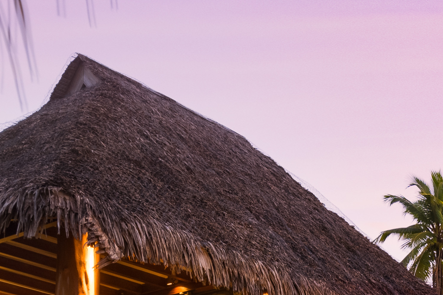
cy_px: 586
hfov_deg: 23.5
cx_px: 434
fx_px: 1021
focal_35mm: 83
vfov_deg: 14.0
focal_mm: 15
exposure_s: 2.5
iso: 200
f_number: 11
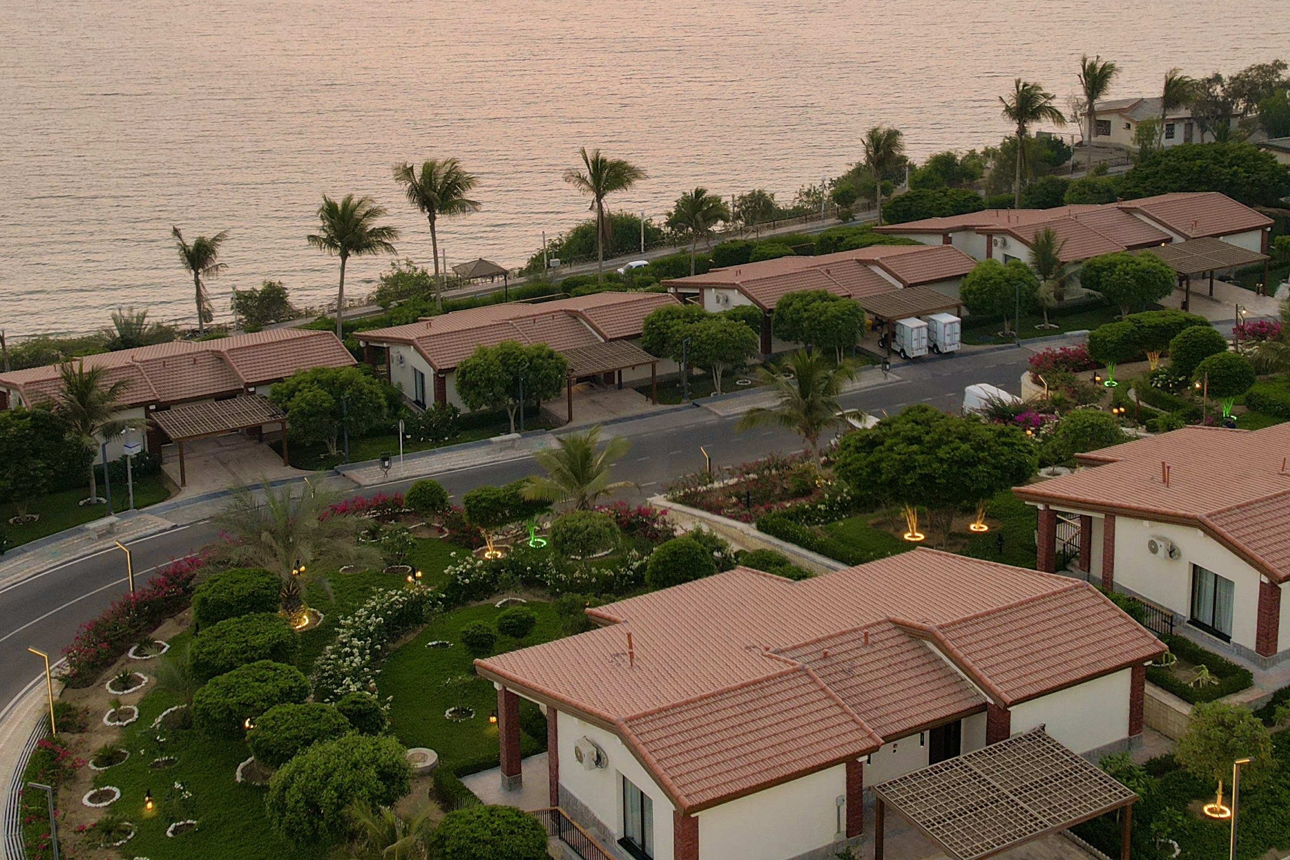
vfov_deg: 26.9
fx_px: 1756
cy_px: 148
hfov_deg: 40.0
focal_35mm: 49
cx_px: 815
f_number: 2.8
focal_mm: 8.38
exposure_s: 1/160
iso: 100
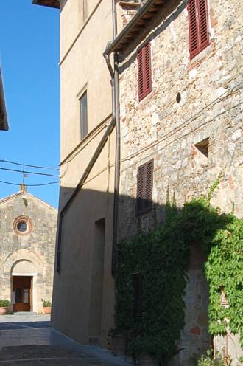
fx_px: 547
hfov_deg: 24.7
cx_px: 61
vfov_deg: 36.5
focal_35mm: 54
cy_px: 246
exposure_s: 1/250
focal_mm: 18
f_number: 10
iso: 250
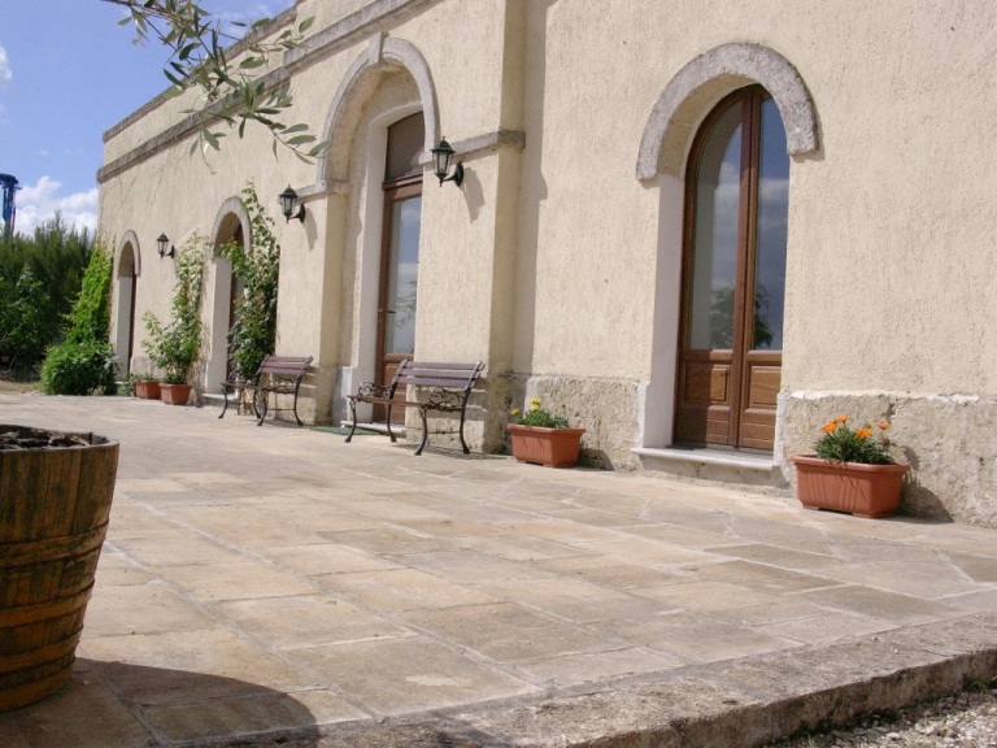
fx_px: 1066
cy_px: 374
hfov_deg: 50.1
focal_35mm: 37
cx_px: 498
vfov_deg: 38.7
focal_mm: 5.6
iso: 70
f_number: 5.4
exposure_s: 1/767
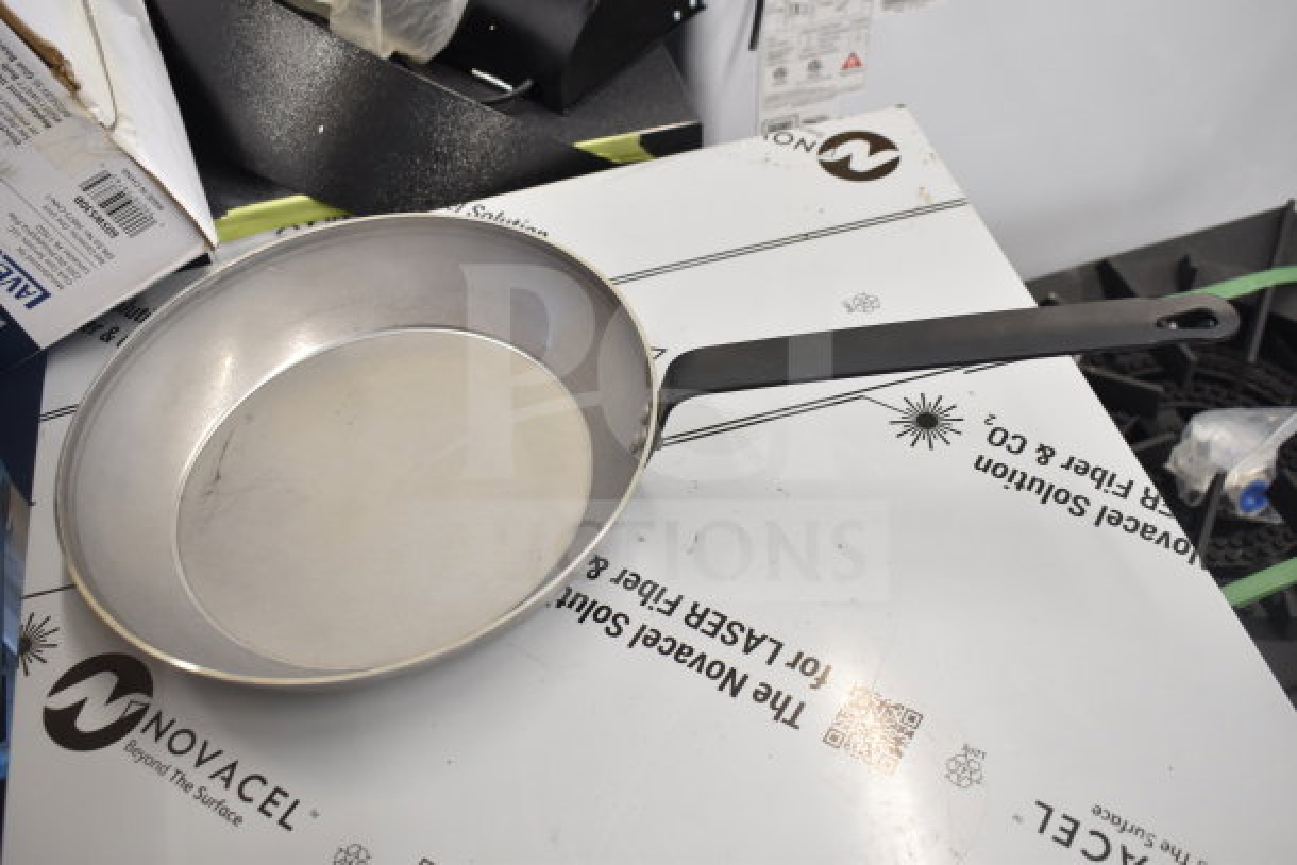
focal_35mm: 33
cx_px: 648
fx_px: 1189
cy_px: 432
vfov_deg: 40.0
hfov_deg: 57.2
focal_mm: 22
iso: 560
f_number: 3.8
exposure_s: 1/40
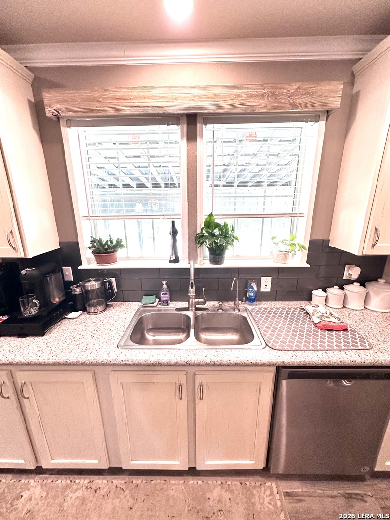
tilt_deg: -13.5
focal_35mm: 14
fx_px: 210
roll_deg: +0.9
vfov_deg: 102.1
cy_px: 260
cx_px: 195
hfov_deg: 85.7
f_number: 2.2
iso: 200
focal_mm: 2.22
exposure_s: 1/120
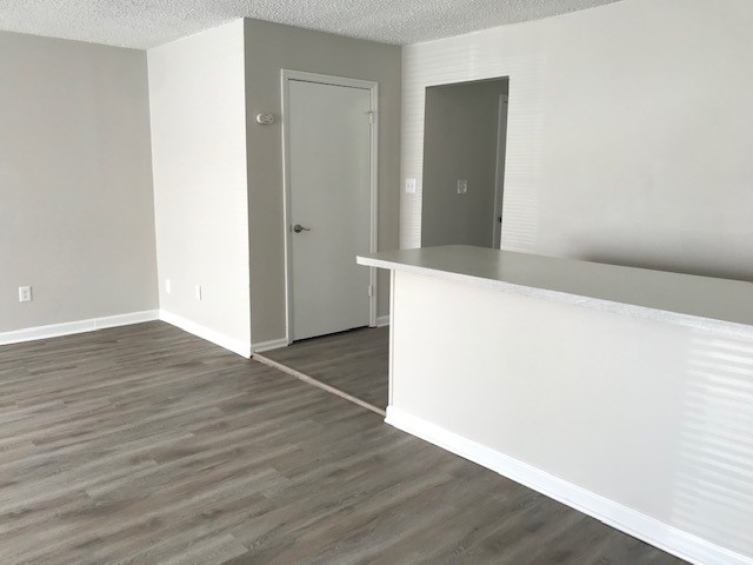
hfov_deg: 63.4
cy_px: 282
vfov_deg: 49.7
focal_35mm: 28
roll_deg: -0.7
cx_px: 376
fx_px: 609
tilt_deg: -10.3
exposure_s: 1/60
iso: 25
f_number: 1.8
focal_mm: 3.99
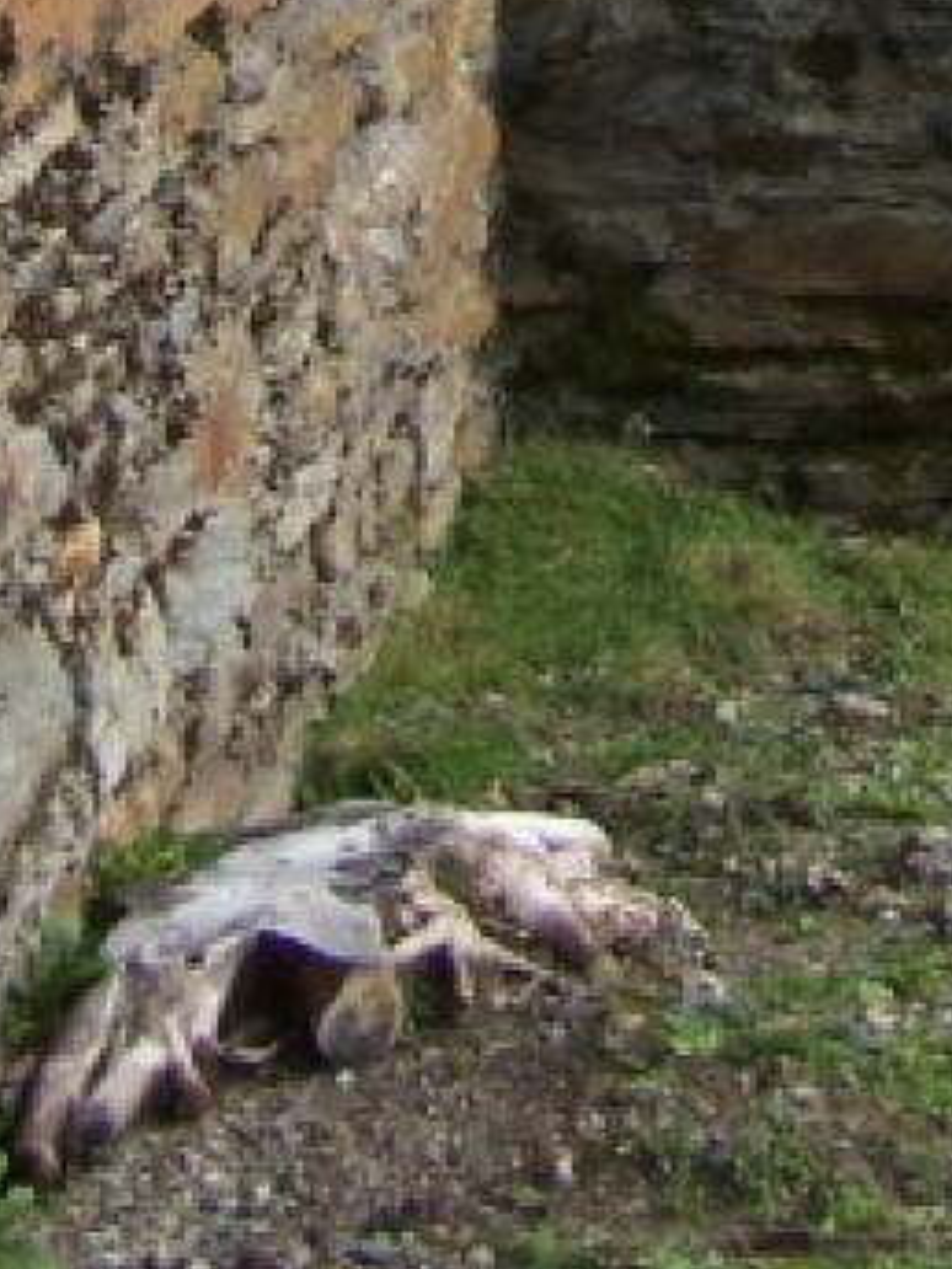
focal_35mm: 151
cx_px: 1221
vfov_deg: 11.8
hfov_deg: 9.7
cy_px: -1168
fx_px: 5537
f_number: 2.8
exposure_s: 1/500
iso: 80
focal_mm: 6.3
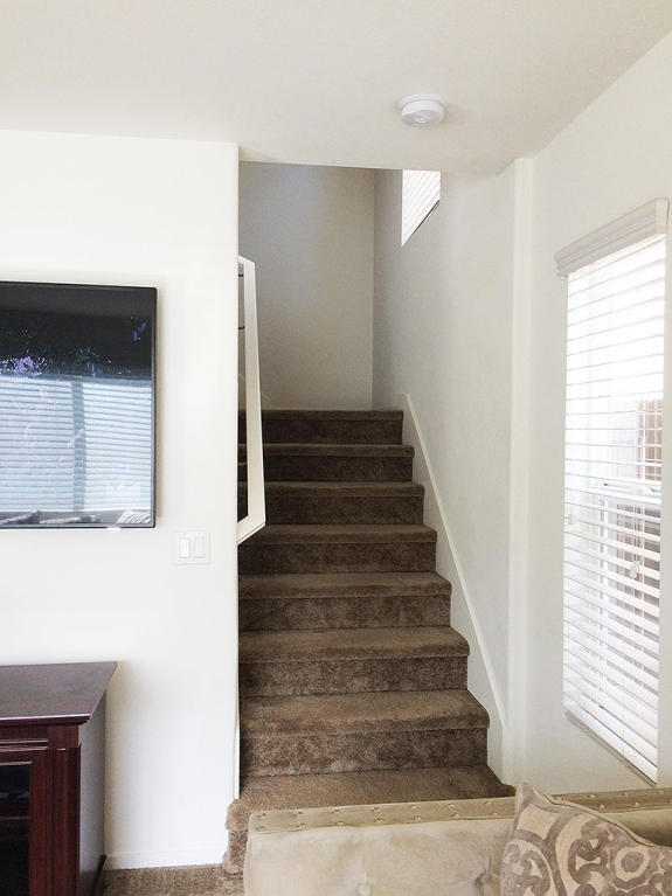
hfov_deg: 48.2
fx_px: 751
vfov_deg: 61.7
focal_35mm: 29
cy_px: 448
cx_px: 336
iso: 64
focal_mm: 4.15
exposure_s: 1/120
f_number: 2.2
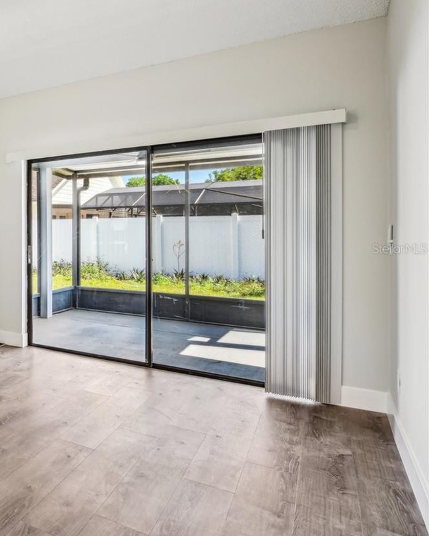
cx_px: -88
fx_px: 460
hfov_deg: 37.5
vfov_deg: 60.4
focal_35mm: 29
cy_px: 249
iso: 400
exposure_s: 1/40
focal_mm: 16
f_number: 8
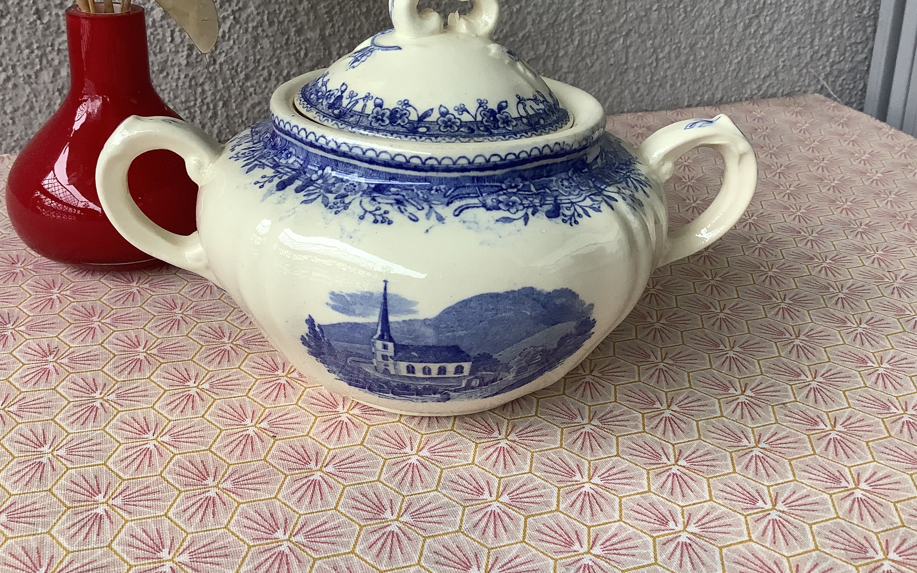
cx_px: 442
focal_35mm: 36
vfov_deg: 35.1
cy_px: 205
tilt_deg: -19.0
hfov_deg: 54.0
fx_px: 900
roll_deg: -1.2
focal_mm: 3.3
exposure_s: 1/120
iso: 80
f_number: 2.4
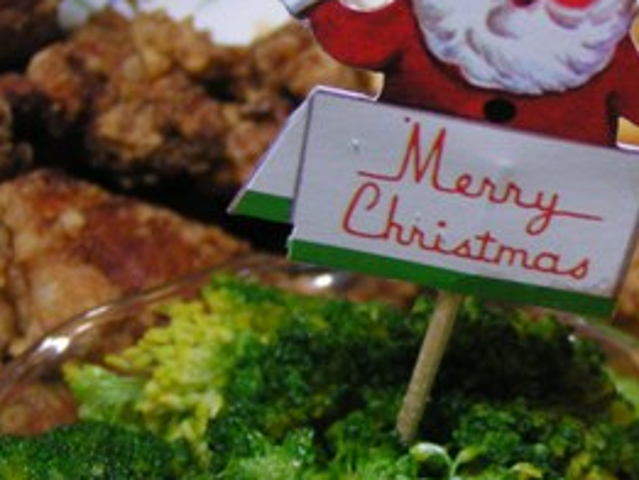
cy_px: 208
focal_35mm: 84
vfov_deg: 17.6
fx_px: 1551
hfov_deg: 22.9
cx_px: 524
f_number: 2.8
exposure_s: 1/25
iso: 200
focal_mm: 7.6
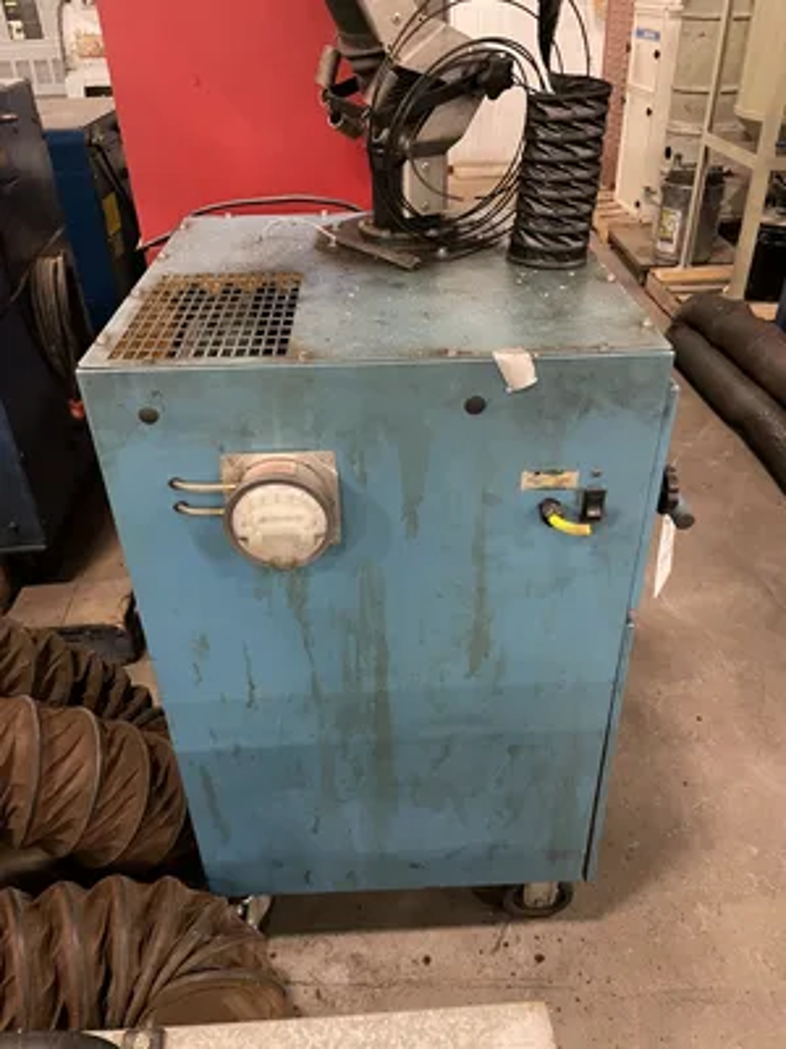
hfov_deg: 53.1
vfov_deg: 67.3
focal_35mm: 26
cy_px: 524
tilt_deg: -34.3
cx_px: 393
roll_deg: +0.5
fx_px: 787
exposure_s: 1/30
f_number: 1.6
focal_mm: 4.2
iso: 640
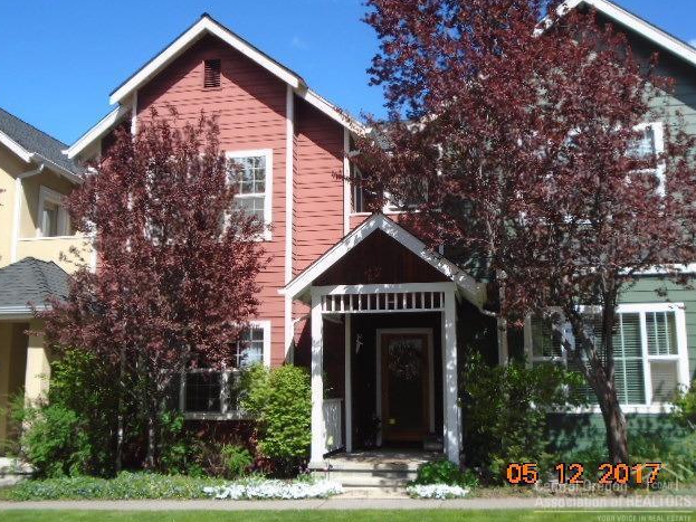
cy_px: 265
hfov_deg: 50.1
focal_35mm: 37
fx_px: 744
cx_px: 346
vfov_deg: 38.7
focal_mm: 6.4
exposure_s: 1/640
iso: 100
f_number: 3.8
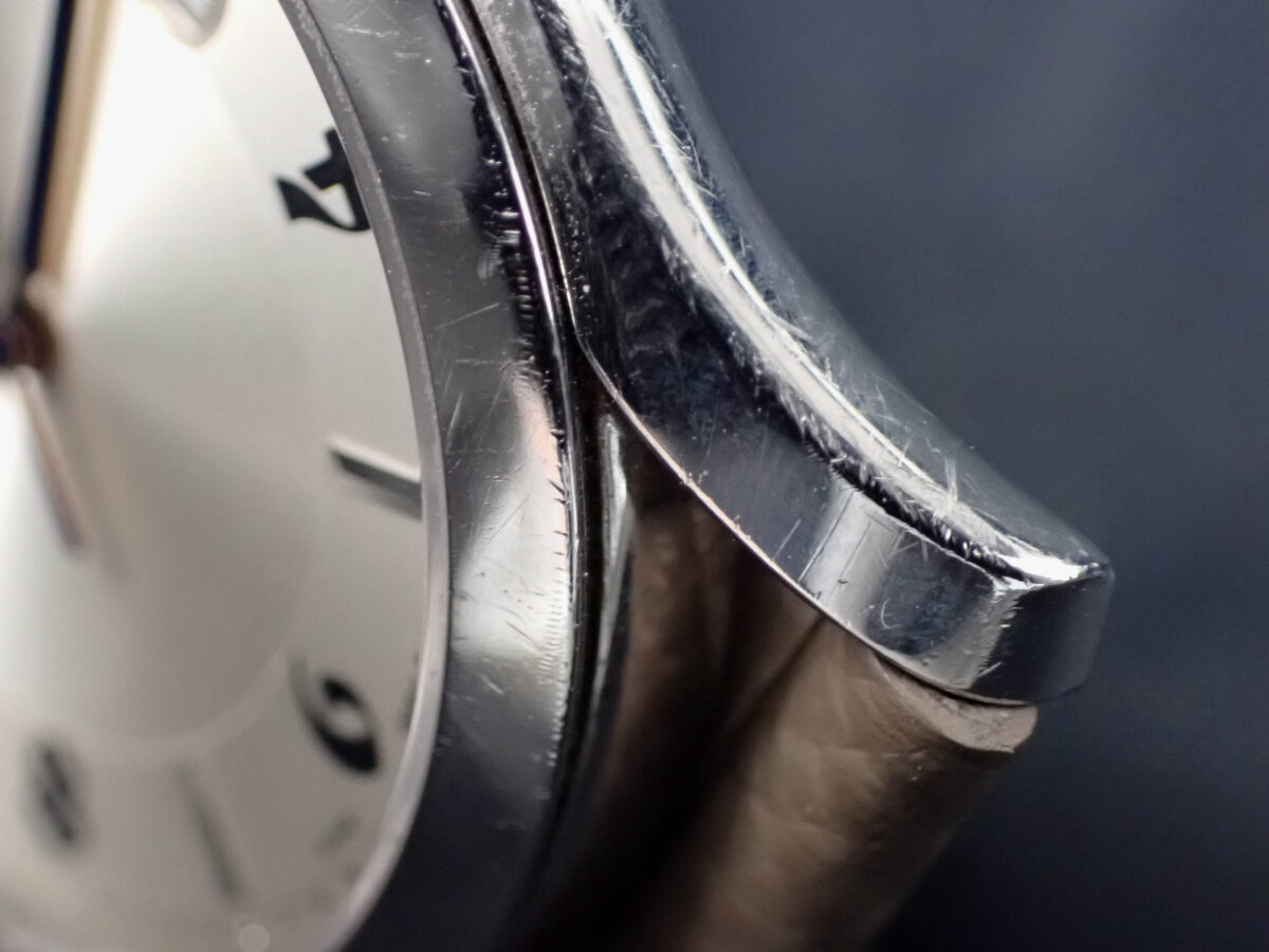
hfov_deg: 23.8
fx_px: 3006
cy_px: 476
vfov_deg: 18.0
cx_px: 634
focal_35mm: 82
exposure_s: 1/40
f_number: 4.3
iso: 1600
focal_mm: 14.62
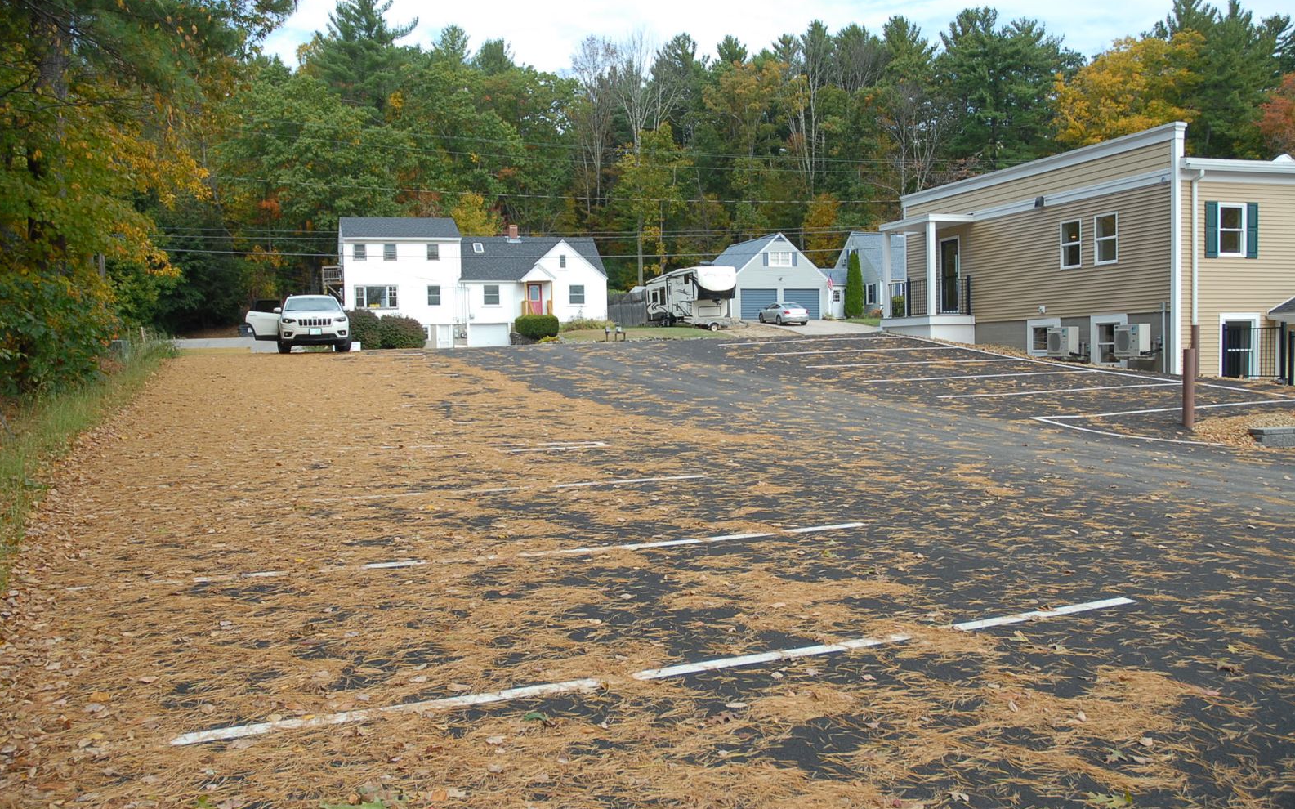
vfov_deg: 37.3
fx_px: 1200
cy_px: 413
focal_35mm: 34
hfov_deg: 56.7
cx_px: 642
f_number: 4
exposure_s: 1/250
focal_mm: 22
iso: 100
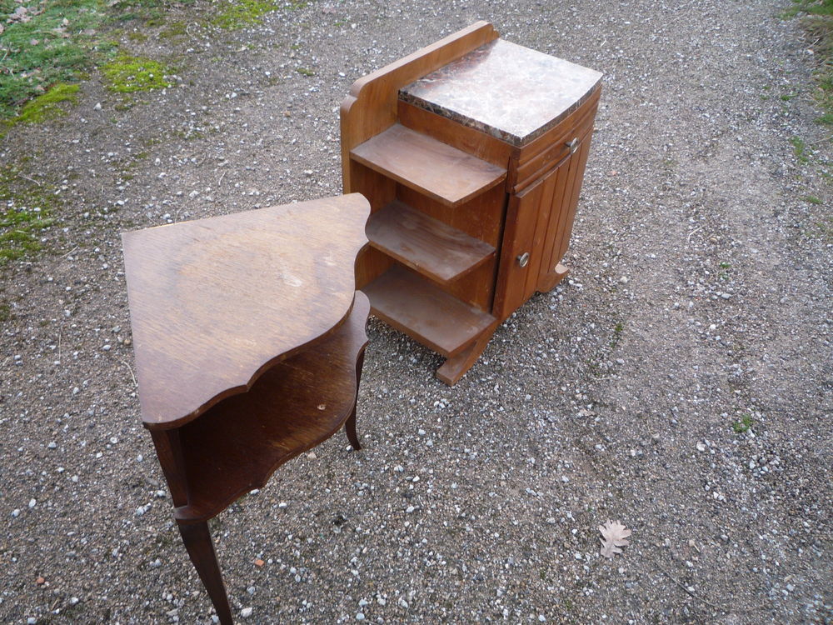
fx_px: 722
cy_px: 312
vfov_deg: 46.8
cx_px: 416
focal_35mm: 30
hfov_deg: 60.0
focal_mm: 5.2
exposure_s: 1/30
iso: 125
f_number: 3.3
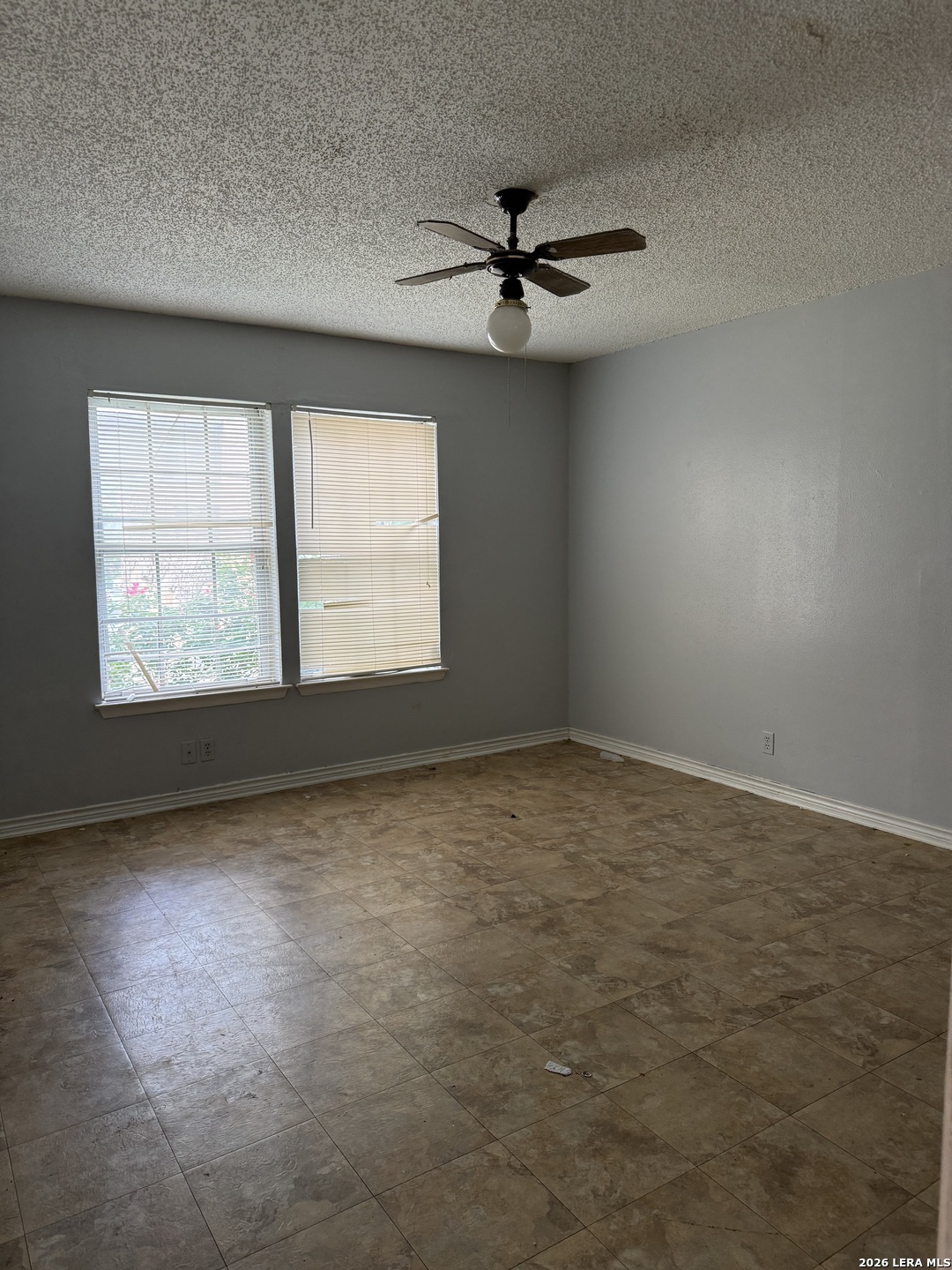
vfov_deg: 71.6
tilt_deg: -6.1
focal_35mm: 24
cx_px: 476
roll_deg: +0.7
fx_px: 880
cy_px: 635
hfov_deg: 56.8
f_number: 1.78
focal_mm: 6.76
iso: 200
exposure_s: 1/144
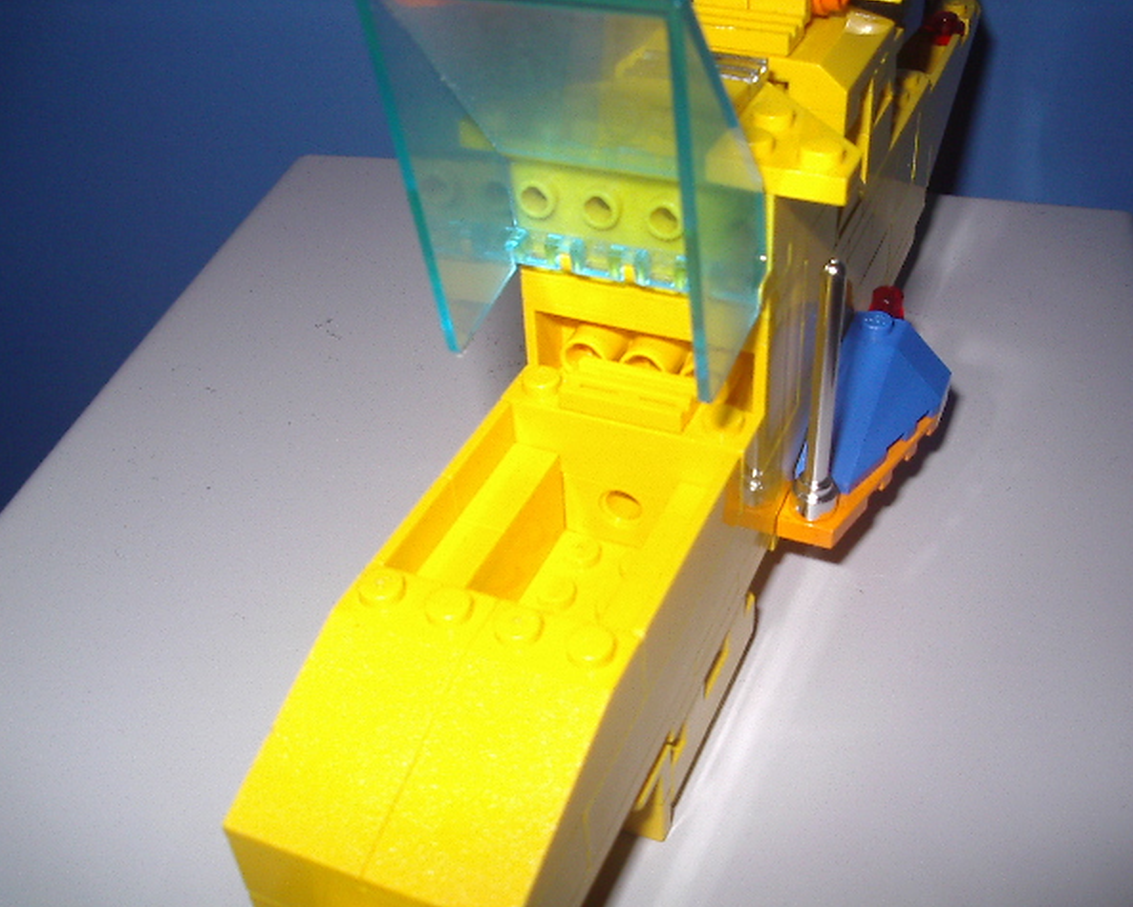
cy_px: 456
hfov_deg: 45.8
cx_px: 583
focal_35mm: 40
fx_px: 1342
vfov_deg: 37.4
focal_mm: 5.8
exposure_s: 1/60
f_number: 4.8
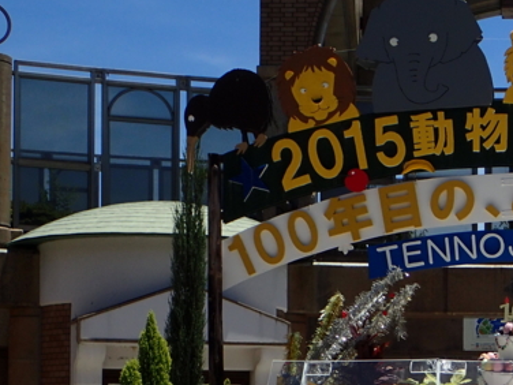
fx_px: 1452
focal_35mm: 98
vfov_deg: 14.8
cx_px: 514
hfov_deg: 19.4
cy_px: 388
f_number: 4.5
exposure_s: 1/1000
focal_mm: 8.41
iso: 100
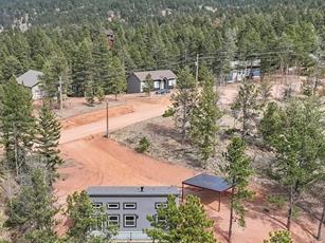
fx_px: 469
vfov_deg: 28.6
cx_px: 126
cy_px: 184
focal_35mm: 50
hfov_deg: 38.0
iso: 170
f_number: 2.8
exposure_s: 1/3200
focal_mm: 12.29
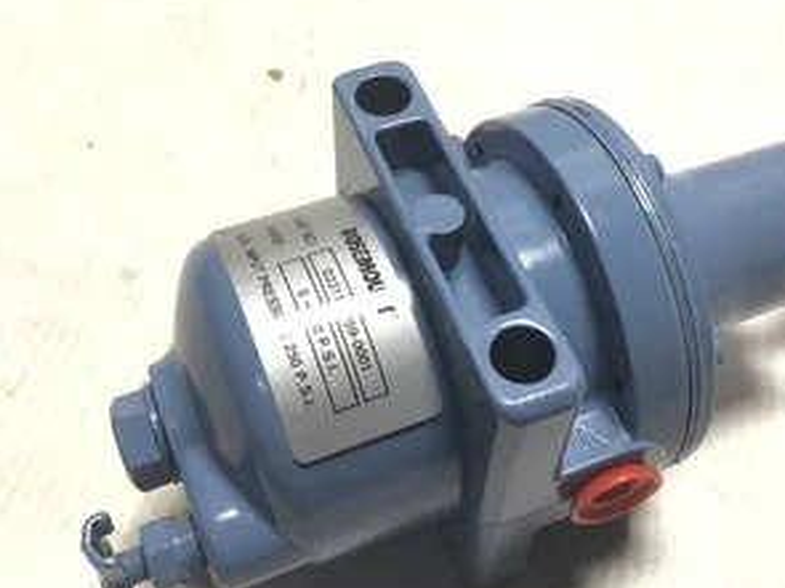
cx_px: 442
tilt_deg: -52.4
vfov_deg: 34.3
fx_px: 952
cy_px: 295
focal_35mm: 42
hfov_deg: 44.7
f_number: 2.4
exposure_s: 1/120
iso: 40
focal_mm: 3.3
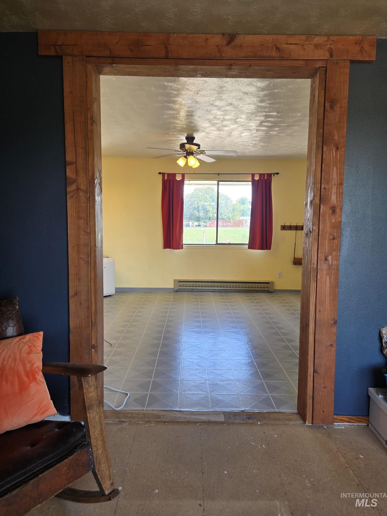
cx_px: 193
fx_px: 358
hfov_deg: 56.8
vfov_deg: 71.6
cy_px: 251
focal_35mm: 24
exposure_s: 1/120
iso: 50
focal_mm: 5.4
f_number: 1.8
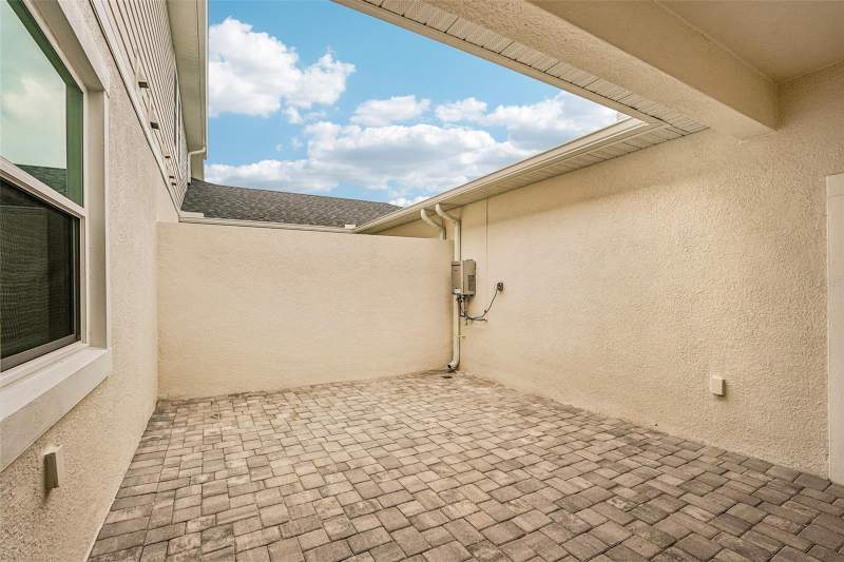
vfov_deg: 73.7
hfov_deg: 96.7
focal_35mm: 16
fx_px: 375
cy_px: 281
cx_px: 422
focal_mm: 16
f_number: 8
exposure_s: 1/640
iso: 400
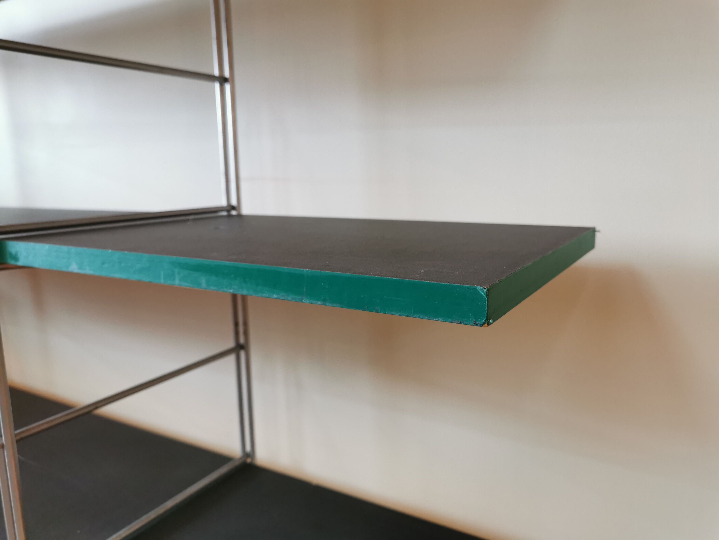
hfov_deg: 65.3
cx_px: 360
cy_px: 270
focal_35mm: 27
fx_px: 561
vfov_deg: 51.4
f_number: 1.8
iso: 200
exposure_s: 1/50
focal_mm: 5.58
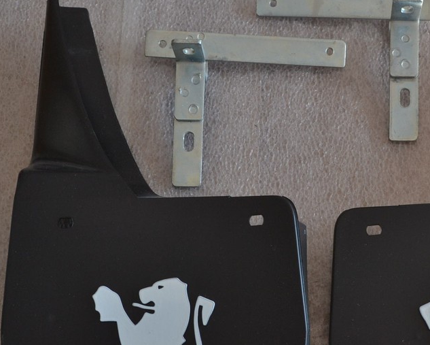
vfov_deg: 25.3
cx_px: 293
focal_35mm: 60
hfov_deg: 31.2
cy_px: 229
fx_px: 764
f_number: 5.6
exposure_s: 1/125
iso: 360
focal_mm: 20
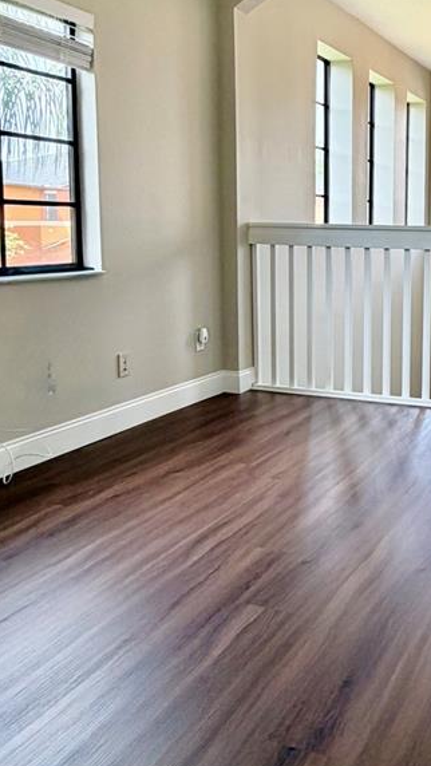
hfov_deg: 32.5
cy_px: 281
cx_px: 468
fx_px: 650
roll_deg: -1.7
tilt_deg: -4.7
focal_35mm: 32
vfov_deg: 60.1
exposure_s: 1/120
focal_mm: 2.22
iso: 100
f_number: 2.2
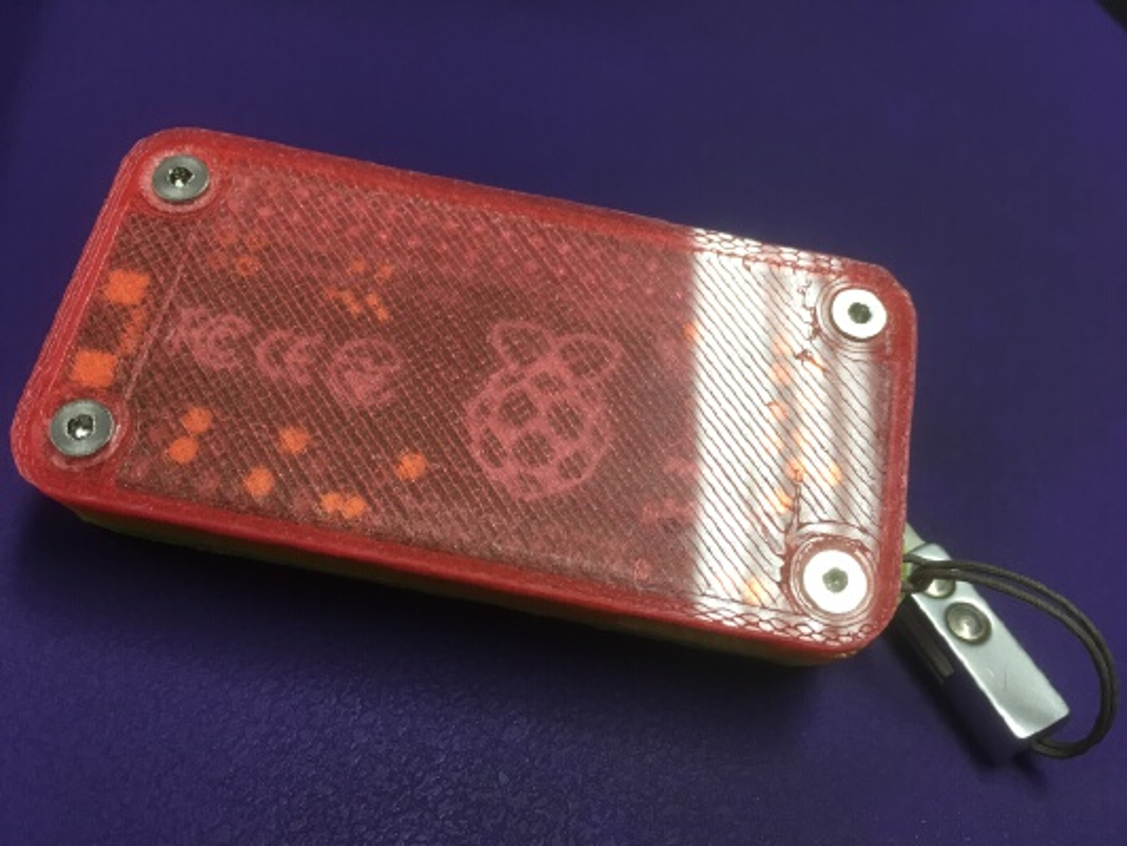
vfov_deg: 48.2
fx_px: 944
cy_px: 423
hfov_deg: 61.6
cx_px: 564
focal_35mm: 29
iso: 50
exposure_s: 1/33
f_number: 2.2
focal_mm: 4.15
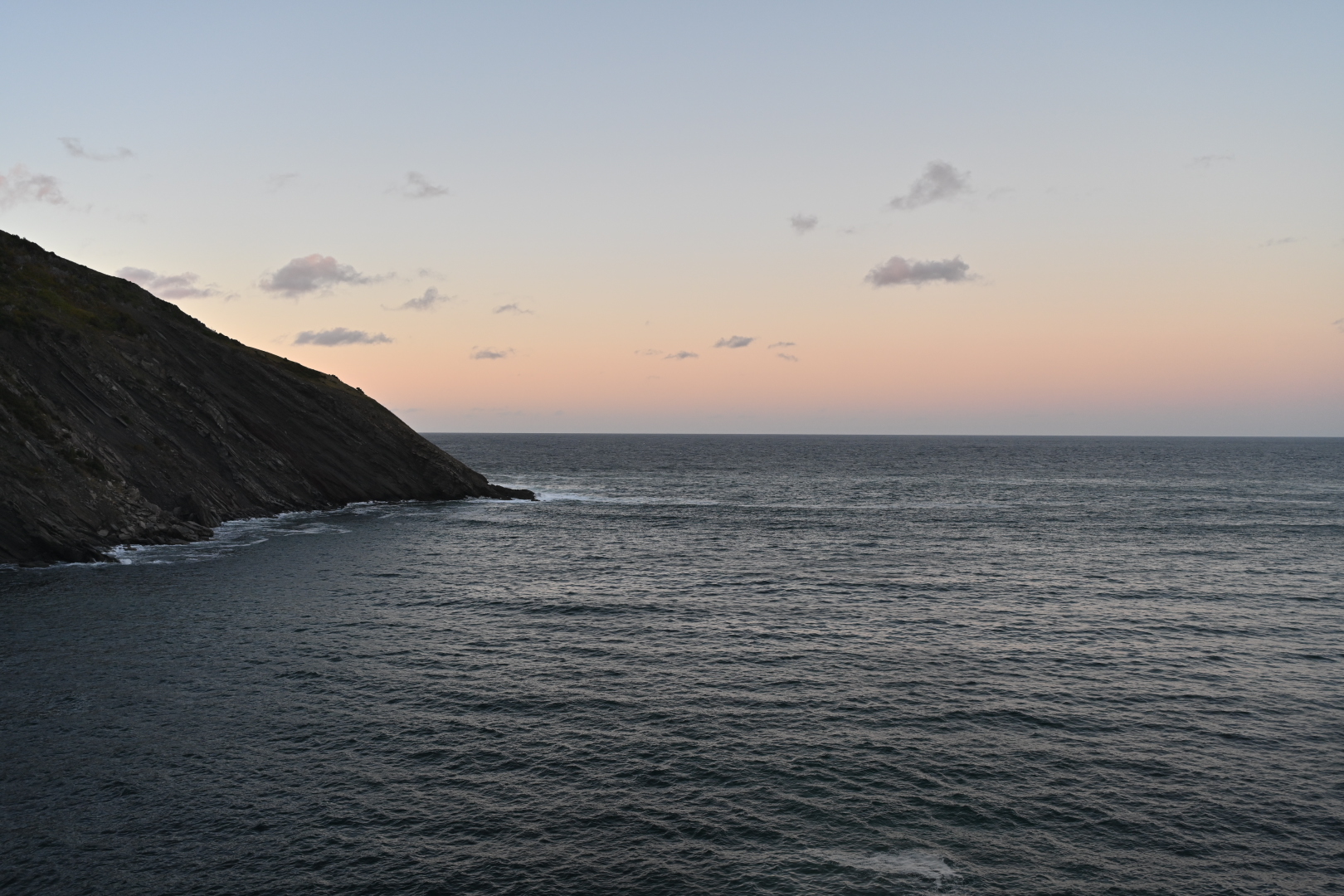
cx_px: 672
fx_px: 1251
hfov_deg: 56.5
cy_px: 448
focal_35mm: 34
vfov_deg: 39.4
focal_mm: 33.5
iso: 280
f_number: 4
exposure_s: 1/250
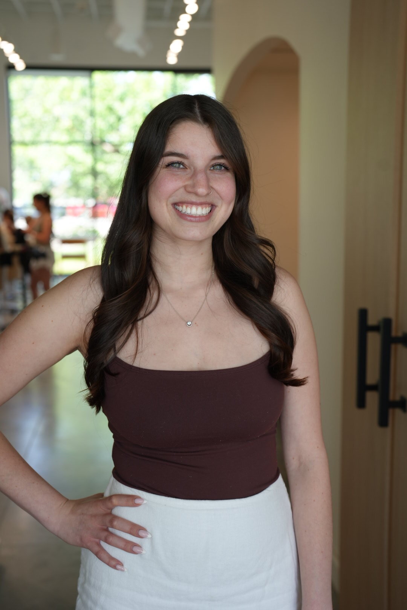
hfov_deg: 27.0
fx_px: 846
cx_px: 204
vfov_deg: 39.6
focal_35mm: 50
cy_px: 305
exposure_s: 1/160
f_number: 4
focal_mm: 50
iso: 320
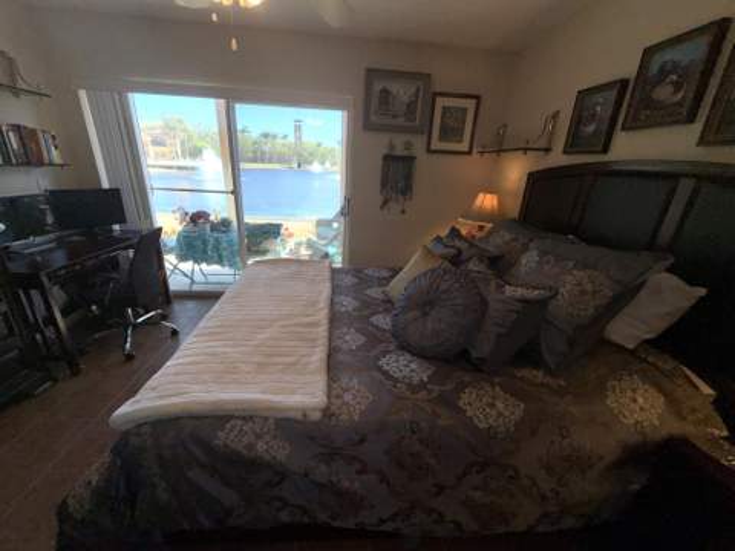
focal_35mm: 14
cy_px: 276
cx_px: 368
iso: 16
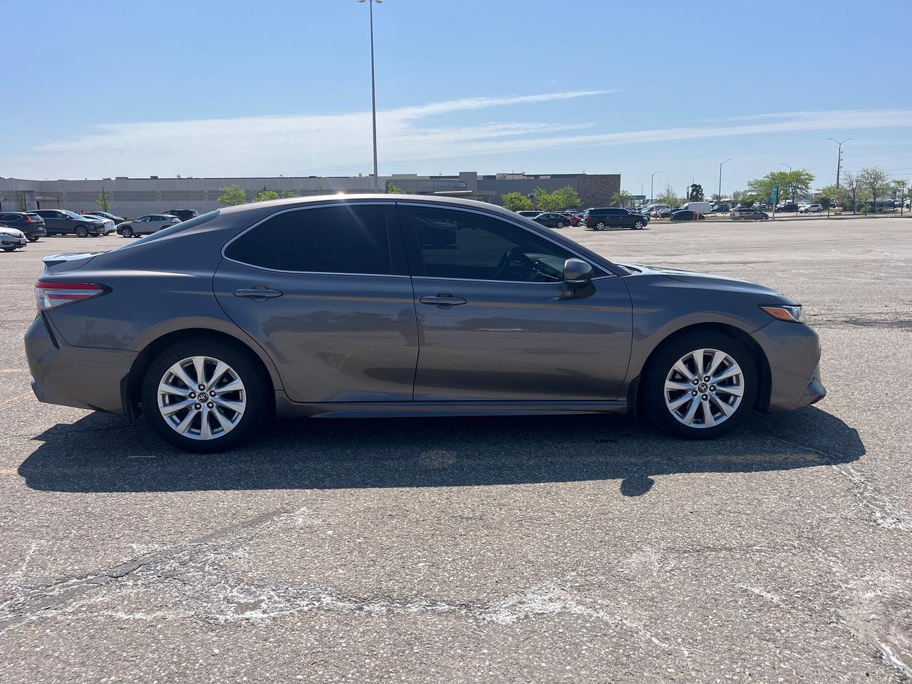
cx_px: 456
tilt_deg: -11.4
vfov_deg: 53.1
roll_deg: +0.9
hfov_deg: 67.3
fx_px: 685
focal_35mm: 26
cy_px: 342
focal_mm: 5.1
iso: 50
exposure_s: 1/4854
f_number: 1.6
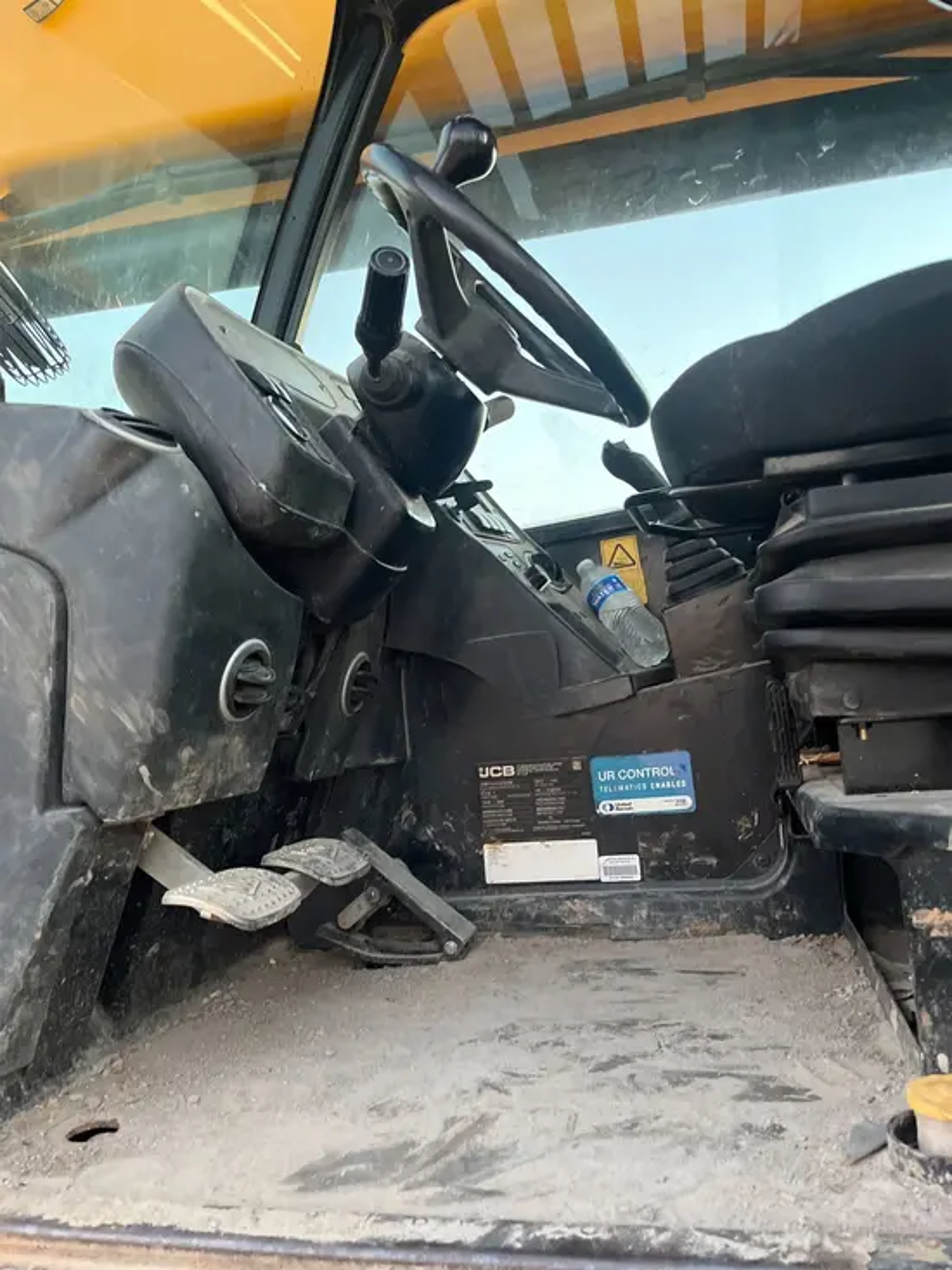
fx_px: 953
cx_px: 476
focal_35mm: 26
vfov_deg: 67.3
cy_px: 635
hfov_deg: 53.1
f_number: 1.6
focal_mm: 5.1
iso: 400
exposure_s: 1/60
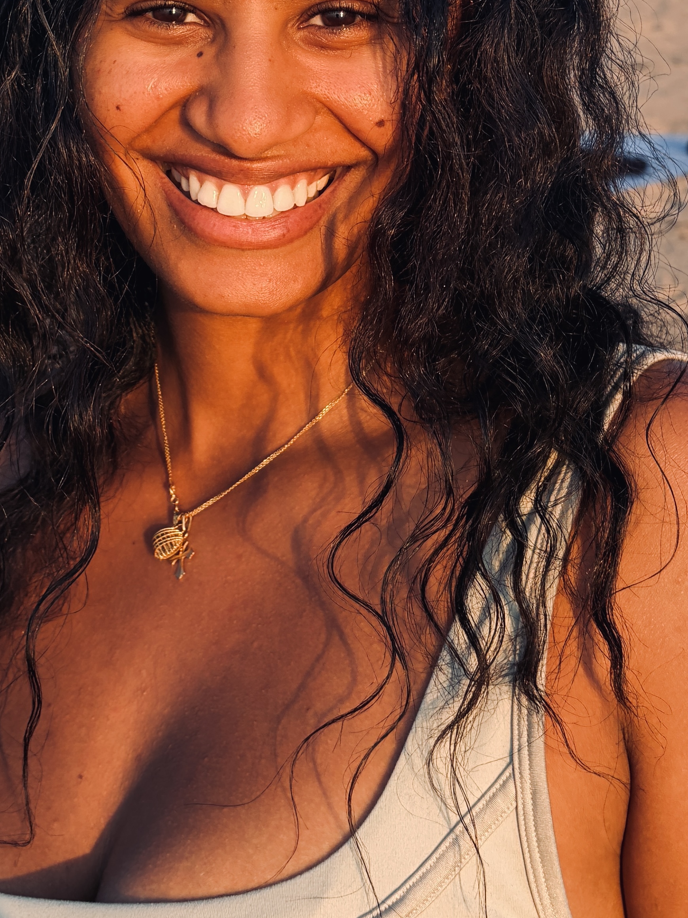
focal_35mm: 64
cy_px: 104
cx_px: 259
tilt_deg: -1.3
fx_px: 1696
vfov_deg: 29.1
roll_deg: +0.3
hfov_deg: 22.9
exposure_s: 1/701
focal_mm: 5.96
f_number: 1.6
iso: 50
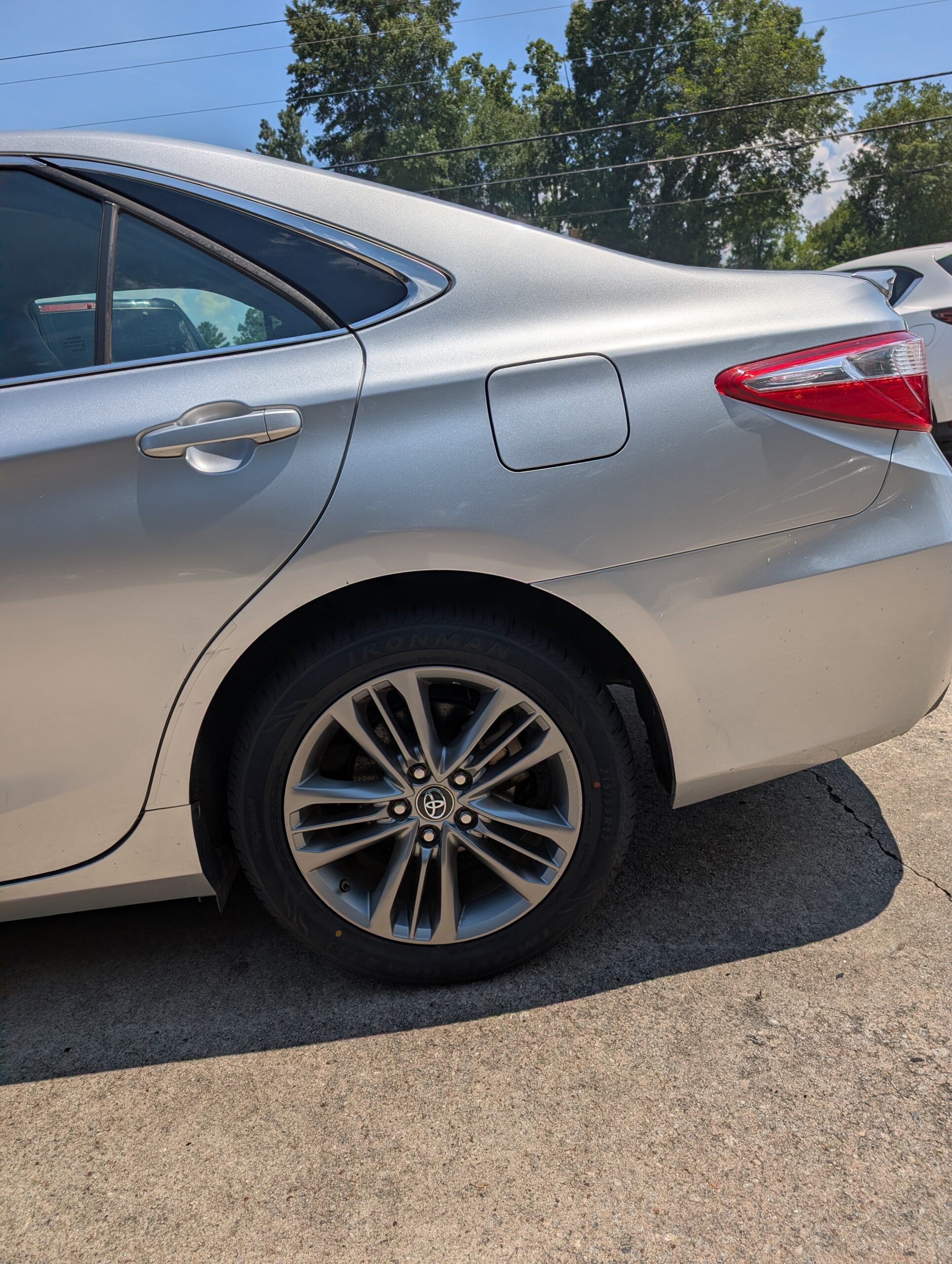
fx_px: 878
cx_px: 476
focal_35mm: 24
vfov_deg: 71.5
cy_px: 632
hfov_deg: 56.9
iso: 18
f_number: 1.68
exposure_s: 1/5882
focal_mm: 6.9
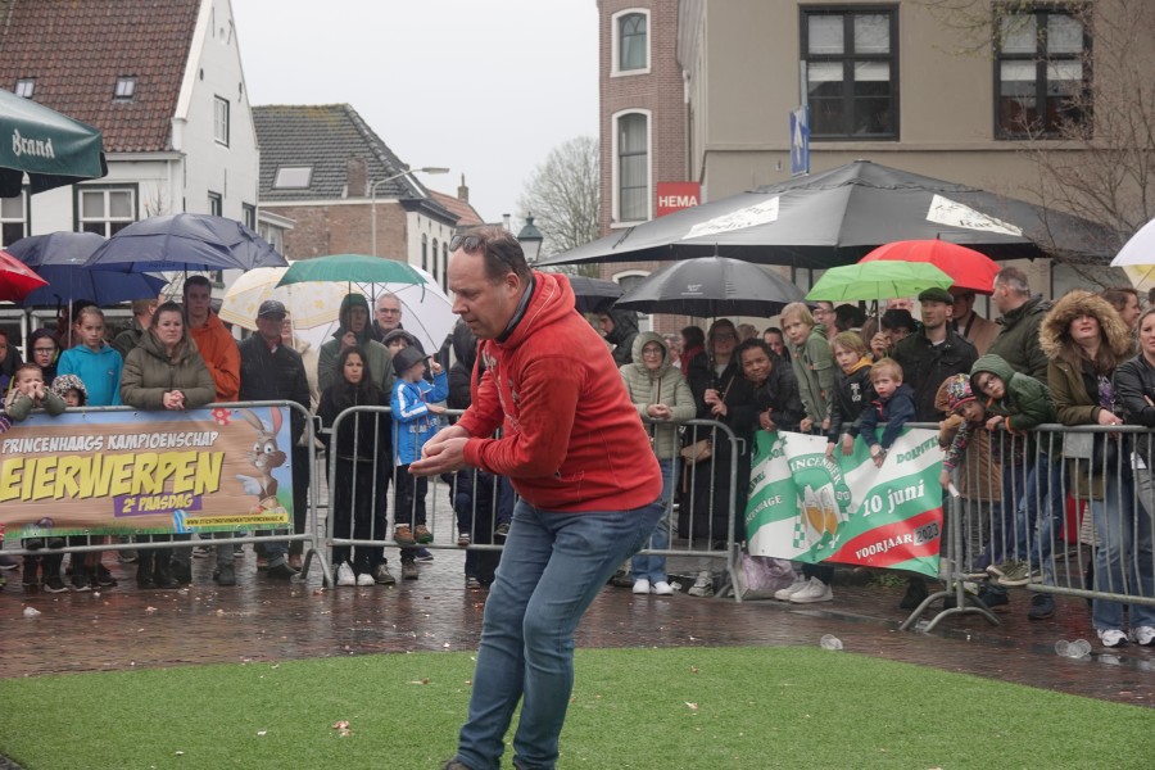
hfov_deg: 25.7
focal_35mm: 79
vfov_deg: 17.3
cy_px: 385
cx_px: 578
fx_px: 2534
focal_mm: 28.91
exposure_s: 1/200
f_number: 3.5
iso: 100
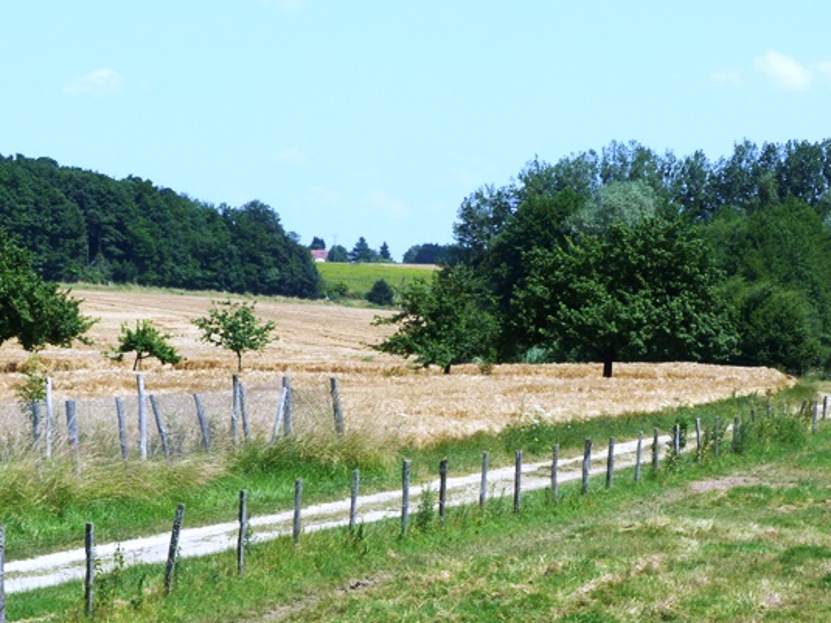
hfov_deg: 12.8
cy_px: 351
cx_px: 433
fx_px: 3696
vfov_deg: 9.6
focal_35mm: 154
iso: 80
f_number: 5.6
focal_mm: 18.6
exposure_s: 1/250
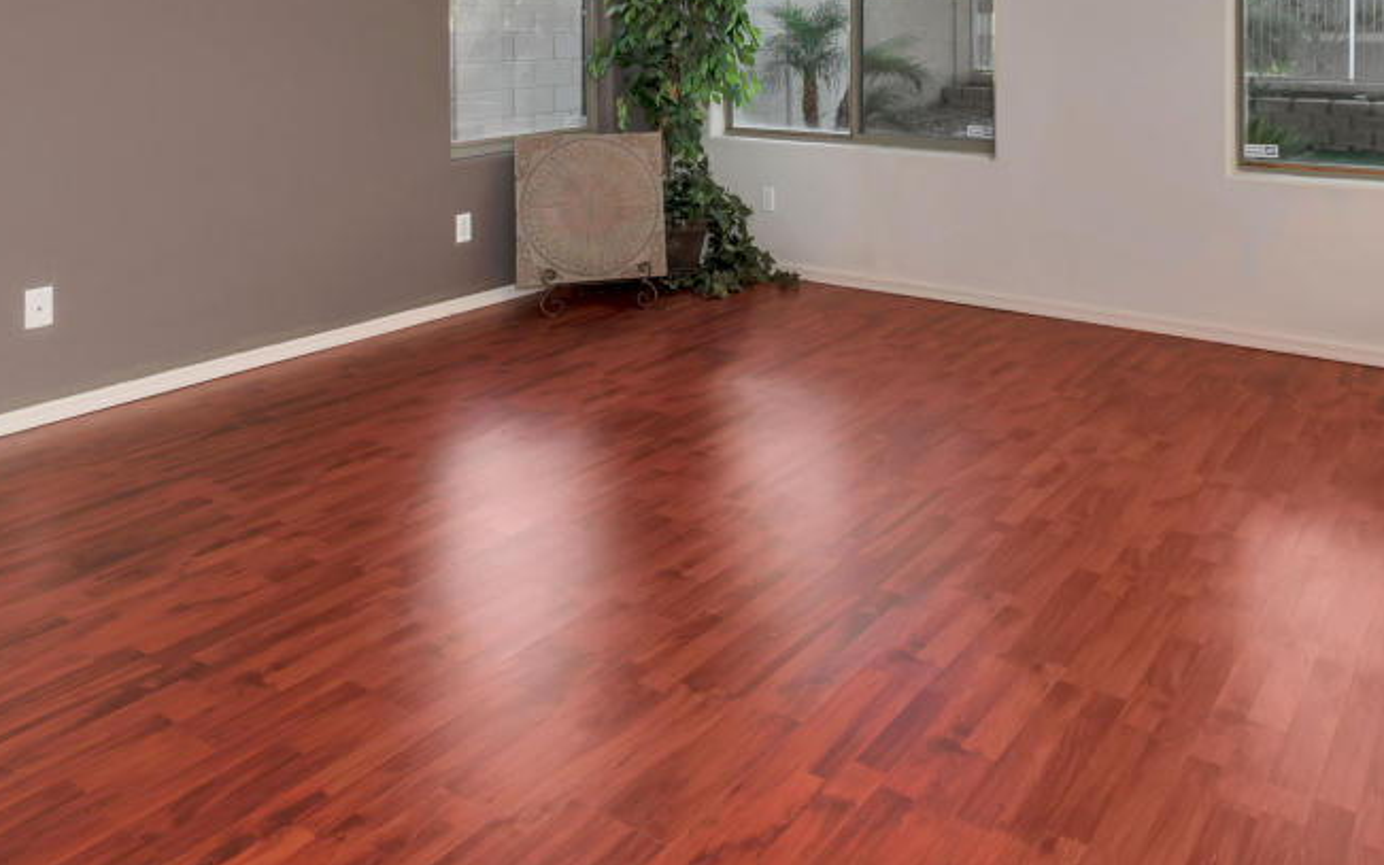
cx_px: 857
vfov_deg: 41.6
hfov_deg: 67.4
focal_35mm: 27
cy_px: 54
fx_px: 1018
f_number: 7.1
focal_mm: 15
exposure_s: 1/50
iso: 320
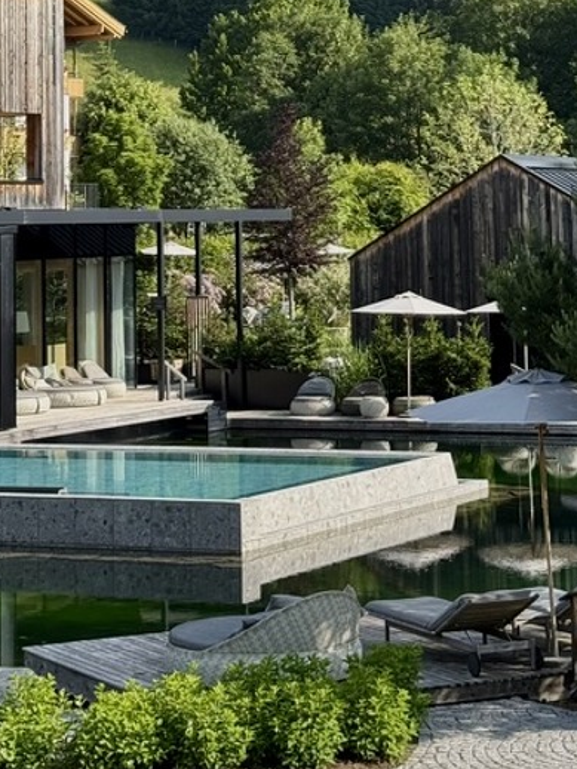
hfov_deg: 13.3
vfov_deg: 17.2
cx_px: 328
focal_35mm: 111
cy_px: -67
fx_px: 2468
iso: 64
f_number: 1.78
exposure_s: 1/1637
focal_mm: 6.76
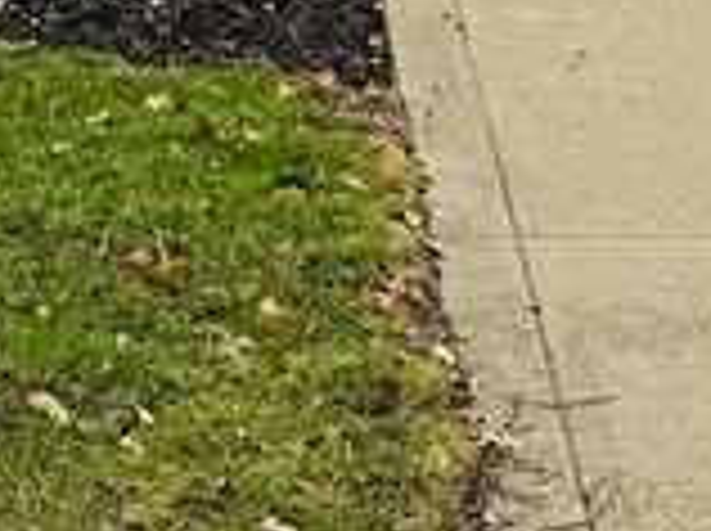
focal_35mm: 156
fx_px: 3199
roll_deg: +0.5
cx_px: 189
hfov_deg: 12.6
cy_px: -1107
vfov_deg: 8.0
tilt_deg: +12.0
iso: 80
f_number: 1.78
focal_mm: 6.76
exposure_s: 1/1818
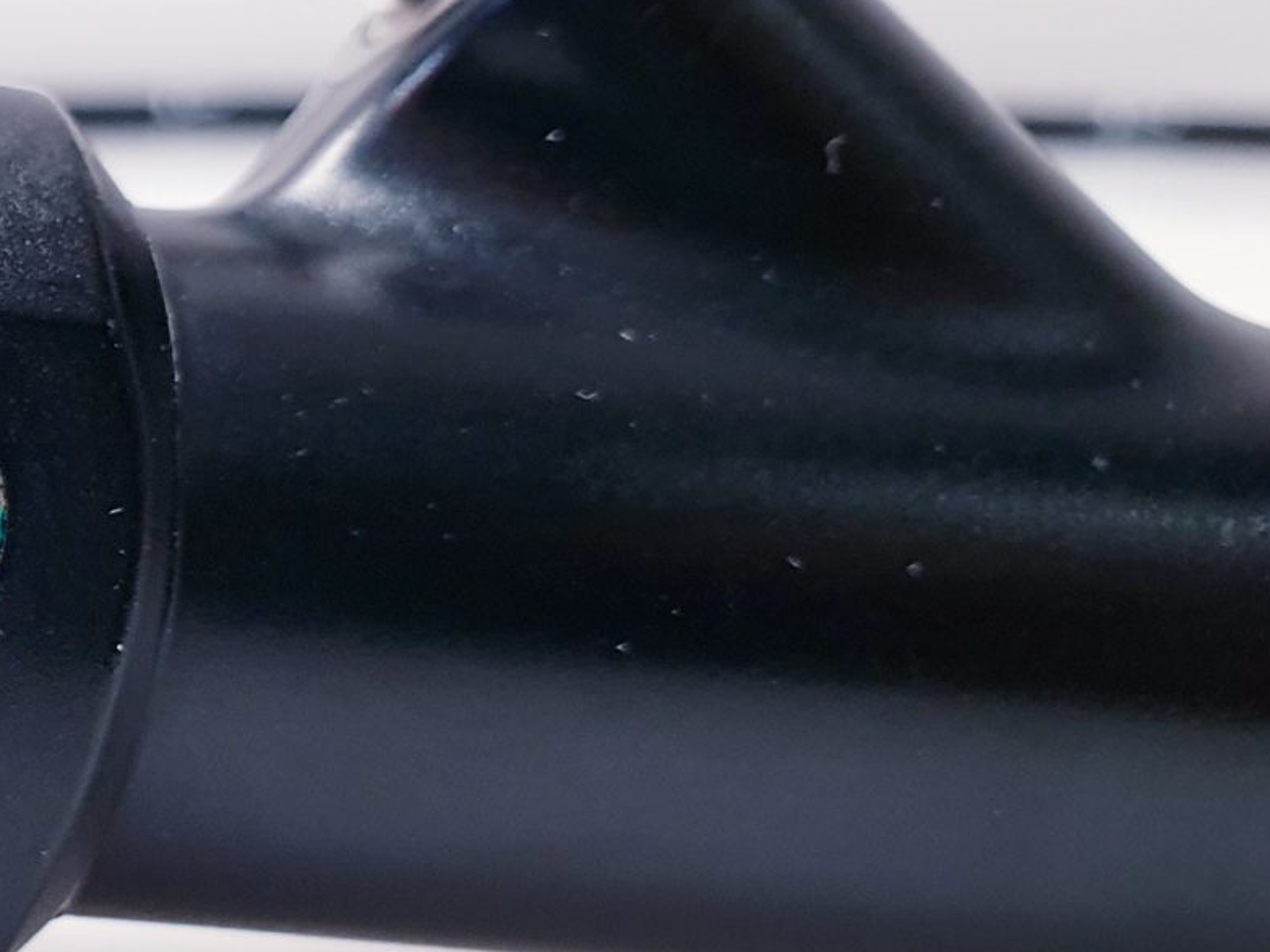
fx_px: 3118
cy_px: 525
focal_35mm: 85
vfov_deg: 17.4
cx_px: -769
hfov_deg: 19.3
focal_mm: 4.3
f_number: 2.4
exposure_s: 1/50
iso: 125
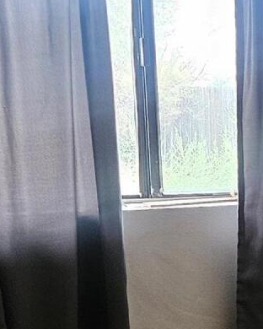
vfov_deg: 16.3
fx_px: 1119
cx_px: 480
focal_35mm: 115
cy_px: 342
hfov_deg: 12.2
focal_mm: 5.4
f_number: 1.8
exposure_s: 1/60
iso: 800
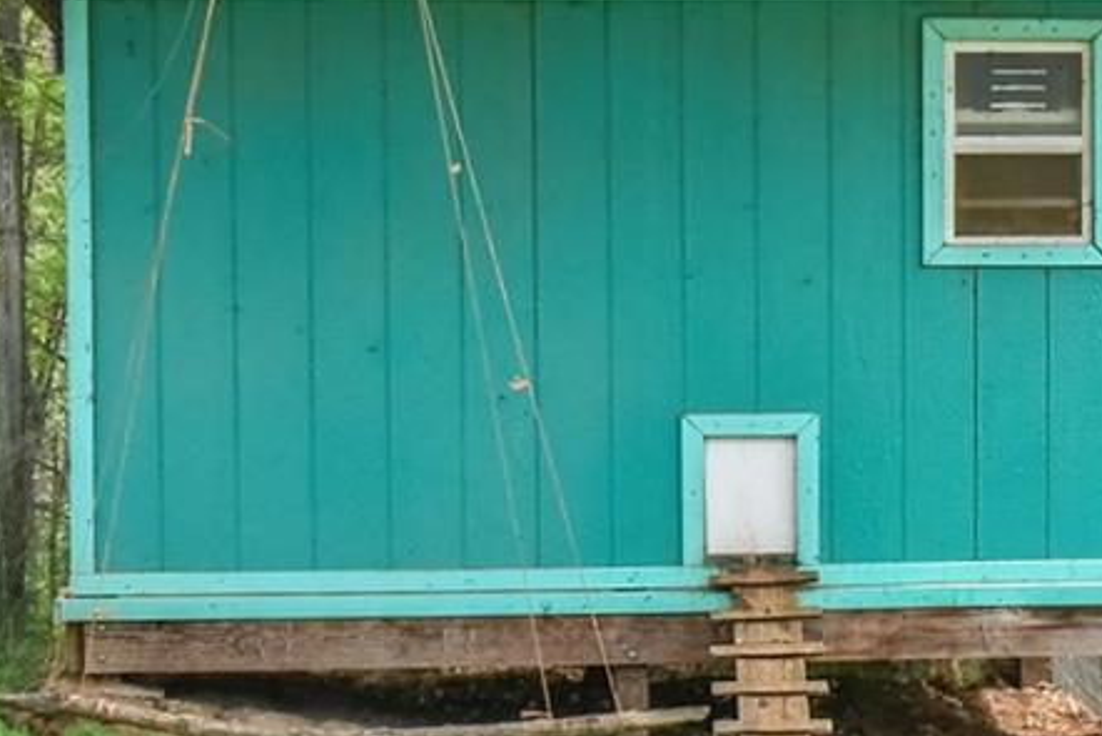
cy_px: 333
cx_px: 942
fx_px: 2695
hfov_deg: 22.7
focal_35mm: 88
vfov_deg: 15.5
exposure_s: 1/320
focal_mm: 38
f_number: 18
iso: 4000
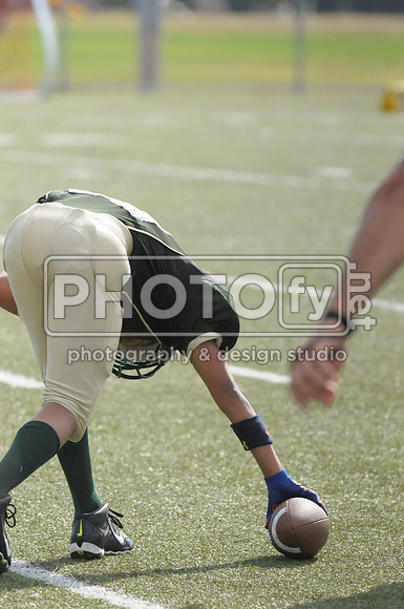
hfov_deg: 4.6
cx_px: 202
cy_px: 304
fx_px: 5065
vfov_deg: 6.9
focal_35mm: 300
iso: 1600
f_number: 4
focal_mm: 200
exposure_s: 1/6400
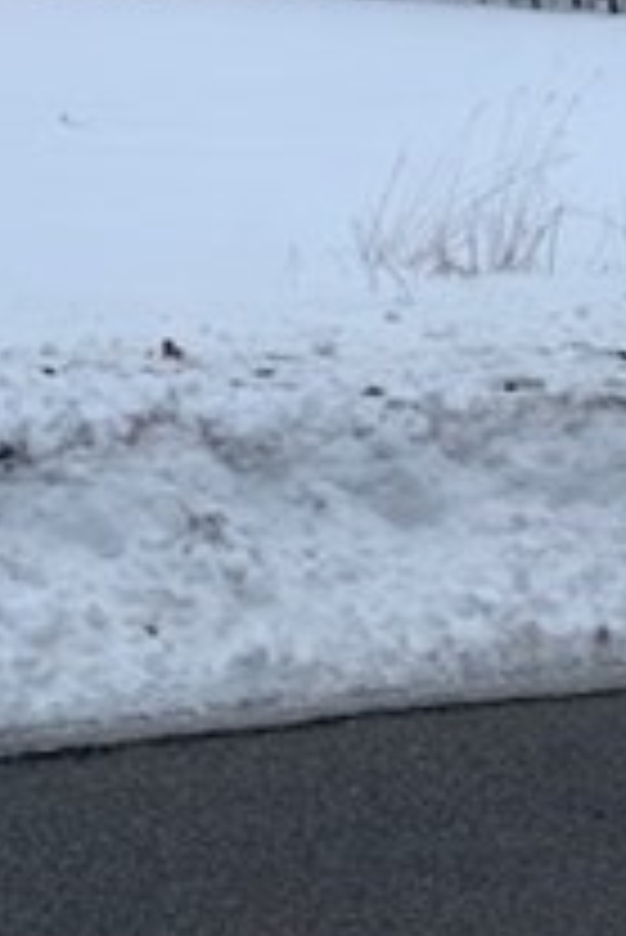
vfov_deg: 25.7
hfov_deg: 16.8
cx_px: -131
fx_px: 2031
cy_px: 234
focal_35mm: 78
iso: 25
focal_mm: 4.25
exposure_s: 1/1299
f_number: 1.8
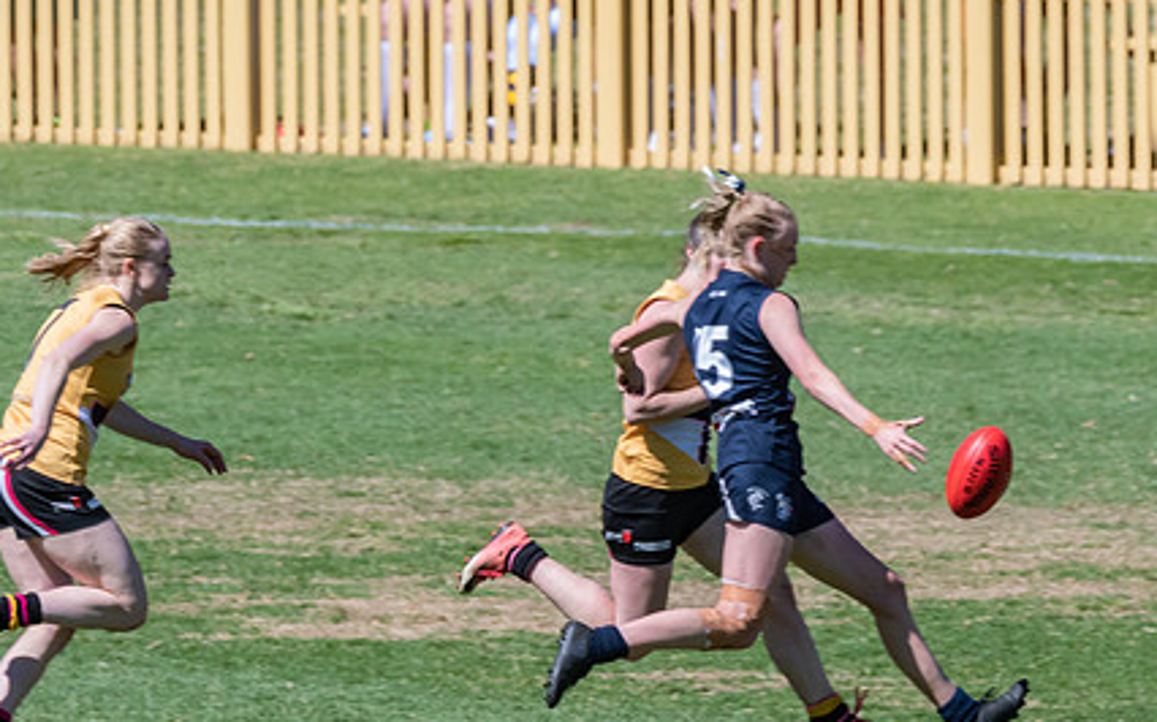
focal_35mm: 1051
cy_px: 384
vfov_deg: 1.2
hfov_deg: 2.0
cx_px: 561
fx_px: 33131
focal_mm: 450
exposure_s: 1/1600
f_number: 11
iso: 800
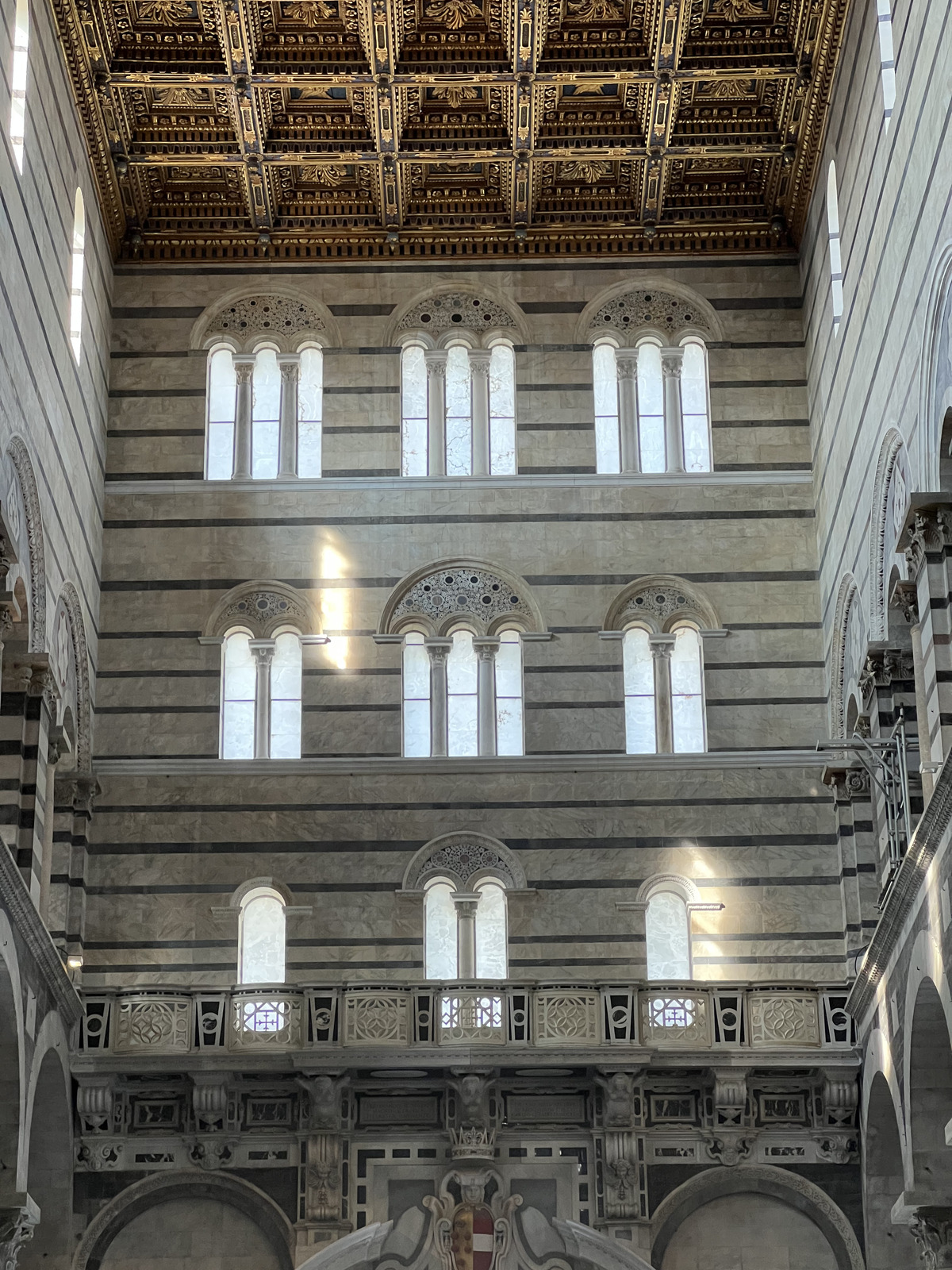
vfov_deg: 25.3
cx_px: 476
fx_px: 2824
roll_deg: +0.7
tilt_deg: +22.4
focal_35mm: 77
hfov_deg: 19.1
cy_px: 635
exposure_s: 1/81
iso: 320
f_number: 2.8
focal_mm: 9
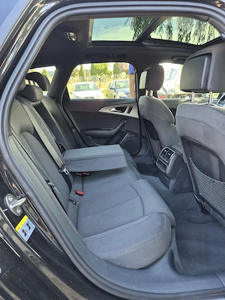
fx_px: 199
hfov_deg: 58.9
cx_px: 112
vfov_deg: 73.9
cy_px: 150
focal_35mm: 23
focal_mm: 5.4
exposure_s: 1/100
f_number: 1.8
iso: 160
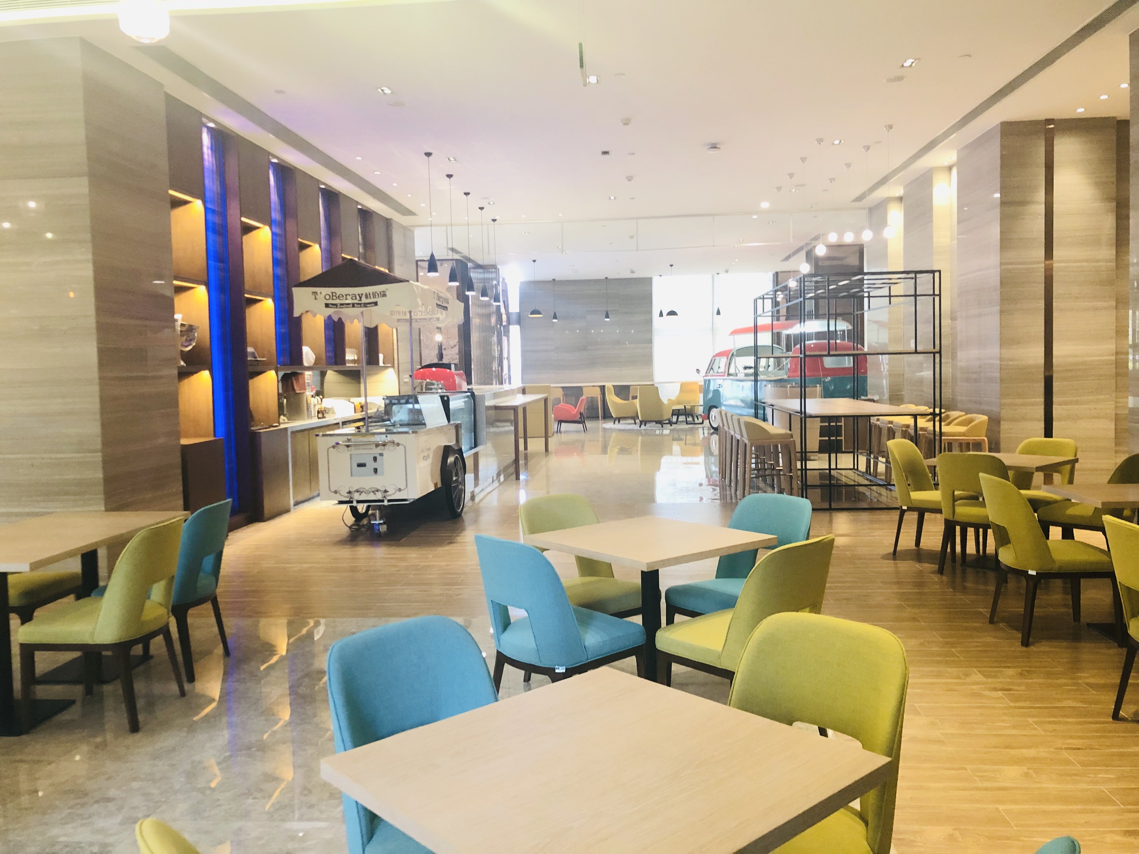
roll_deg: +2.1
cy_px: 427
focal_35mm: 28
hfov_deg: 63.4
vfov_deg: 49.7
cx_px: 570
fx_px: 921
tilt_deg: -3.3
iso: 80
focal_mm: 4
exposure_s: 1/17
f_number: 1.8
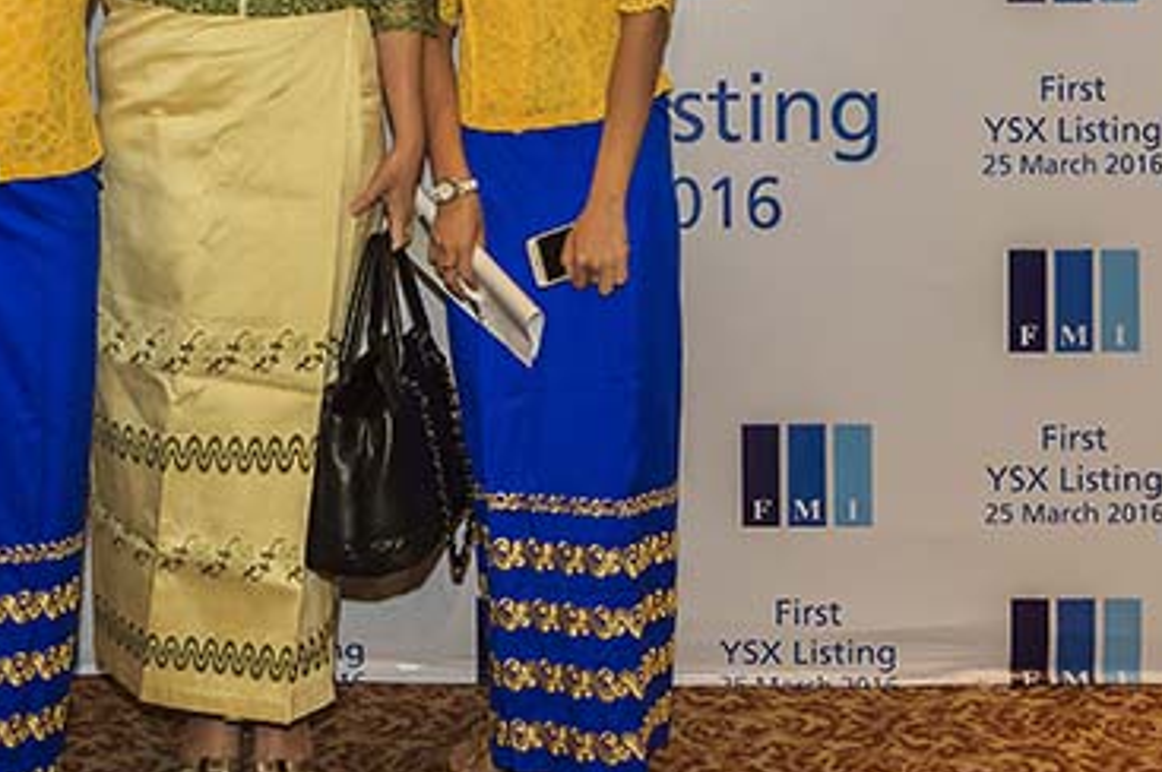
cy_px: -65
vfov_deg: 19.2
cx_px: 548
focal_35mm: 68
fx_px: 2193
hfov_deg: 29.7
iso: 640
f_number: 4.5
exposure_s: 1/250
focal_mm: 26
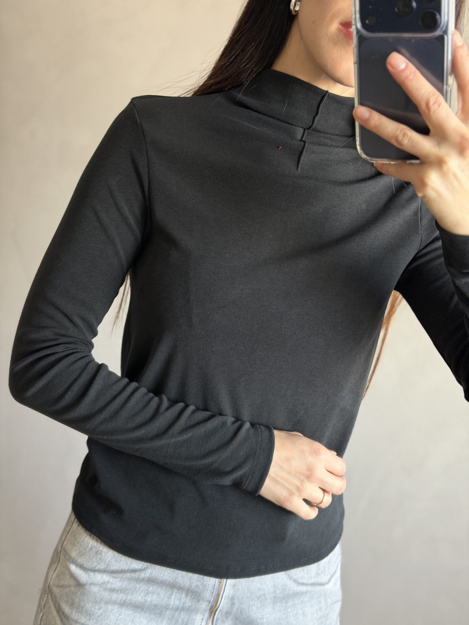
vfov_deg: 39.7
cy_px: 312
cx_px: 234
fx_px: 867
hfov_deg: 30.3
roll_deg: -9.7
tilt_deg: -26.2
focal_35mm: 48
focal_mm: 6.76
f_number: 1.78
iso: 250
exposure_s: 1/43
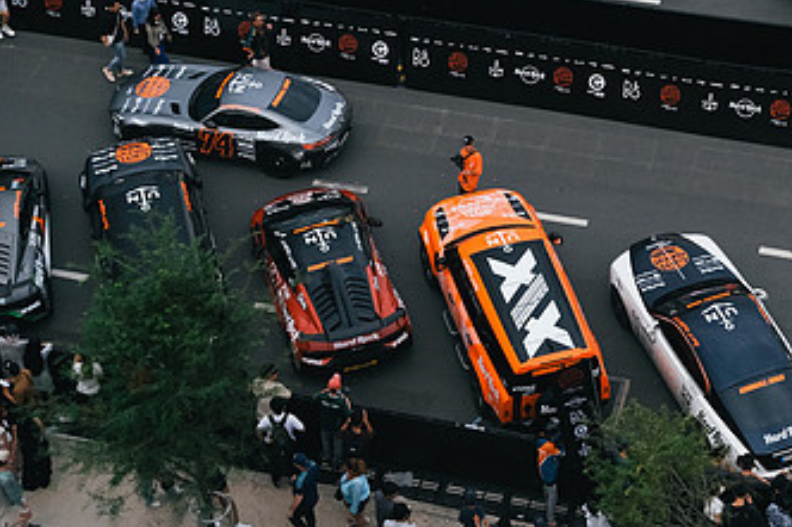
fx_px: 1847
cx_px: 522
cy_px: 216
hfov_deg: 24.1
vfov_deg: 16.2
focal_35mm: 84
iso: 1600
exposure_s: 1/250
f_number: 3.2
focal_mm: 32.1
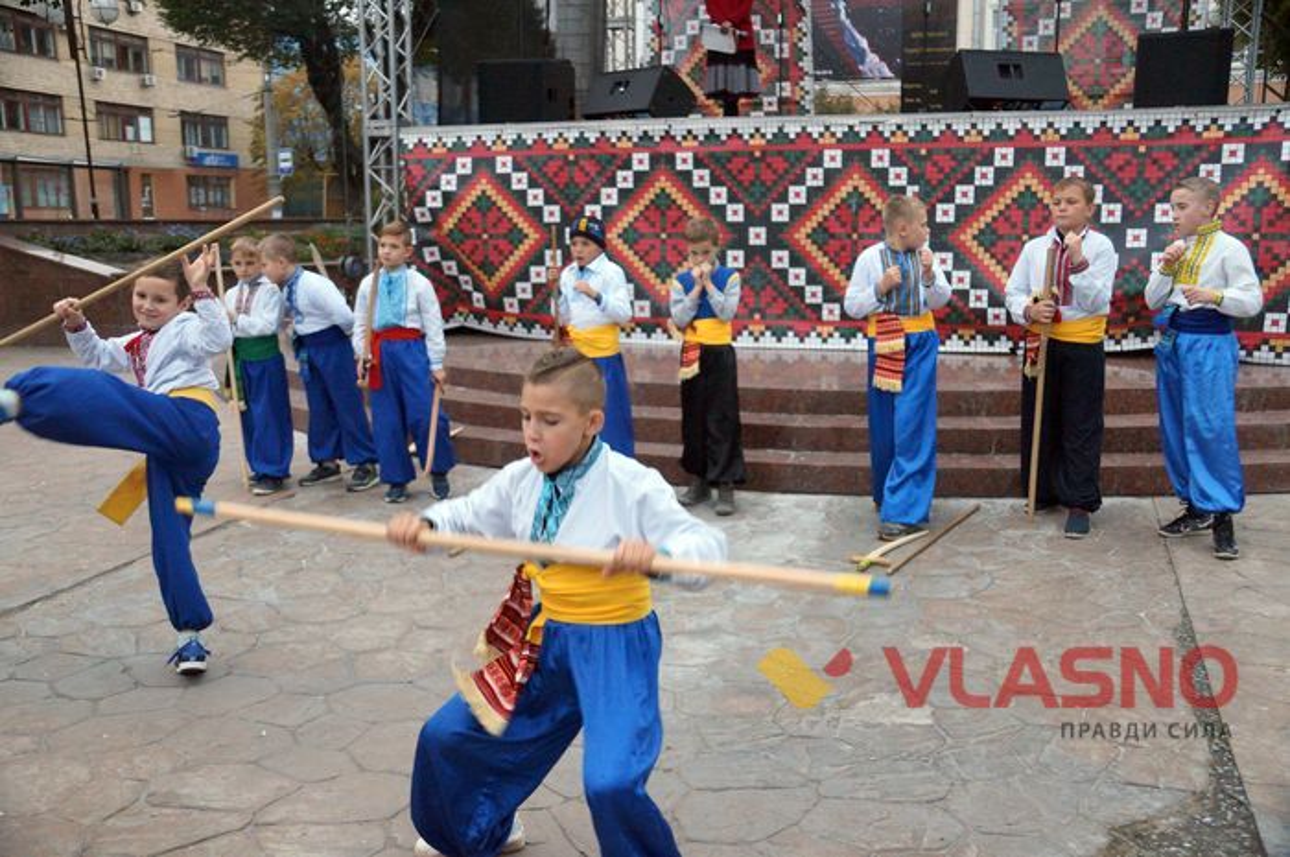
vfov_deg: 36.8
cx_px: 645
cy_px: 428
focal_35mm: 36
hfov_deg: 53.2
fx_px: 1288
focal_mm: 24
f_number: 4
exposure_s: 1/160
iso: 1250
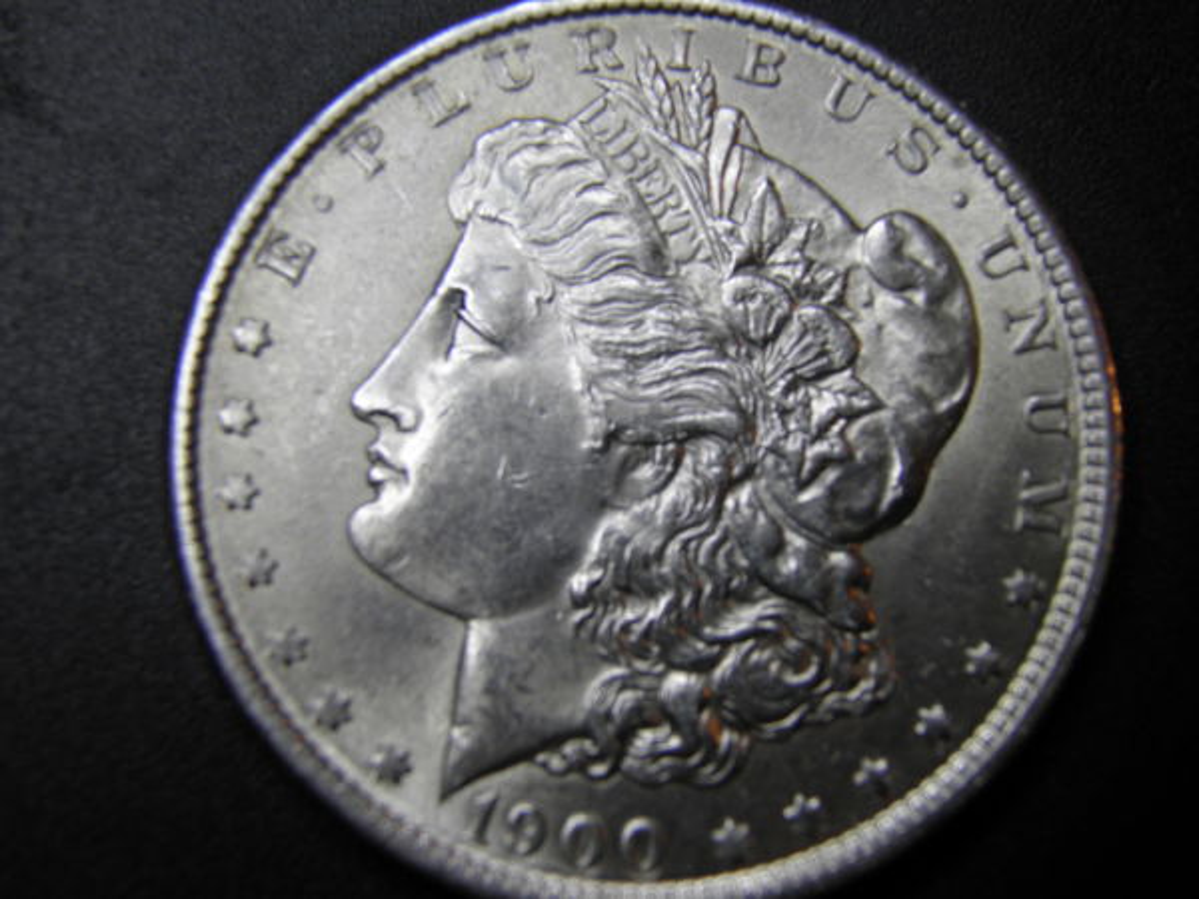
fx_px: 2910
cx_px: 600
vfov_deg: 17.6
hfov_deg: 23.3
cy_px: 450
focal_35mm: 84
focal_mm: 15.2
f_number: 3.9
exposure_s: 1/60
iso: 50
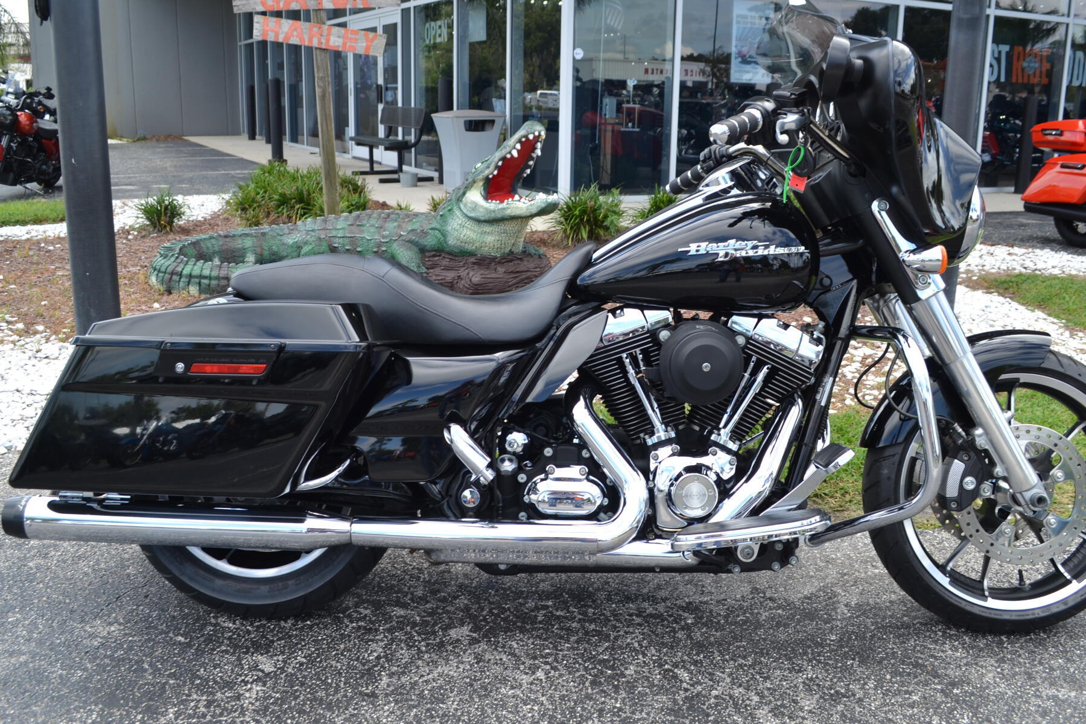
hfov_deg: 61.9
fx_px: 905
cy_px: 324
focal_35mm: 30
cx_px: 570
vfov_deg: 43.5
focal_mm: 18
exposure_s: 1/125
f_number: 5.6
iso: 100
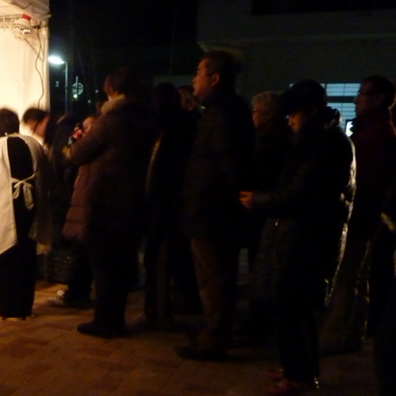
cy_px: 276
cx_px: 32
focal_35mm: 43
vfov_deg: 38.6
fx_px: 557
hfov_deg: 36.5
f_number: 3.3
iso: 800
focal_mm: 4.1
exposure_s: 1/13
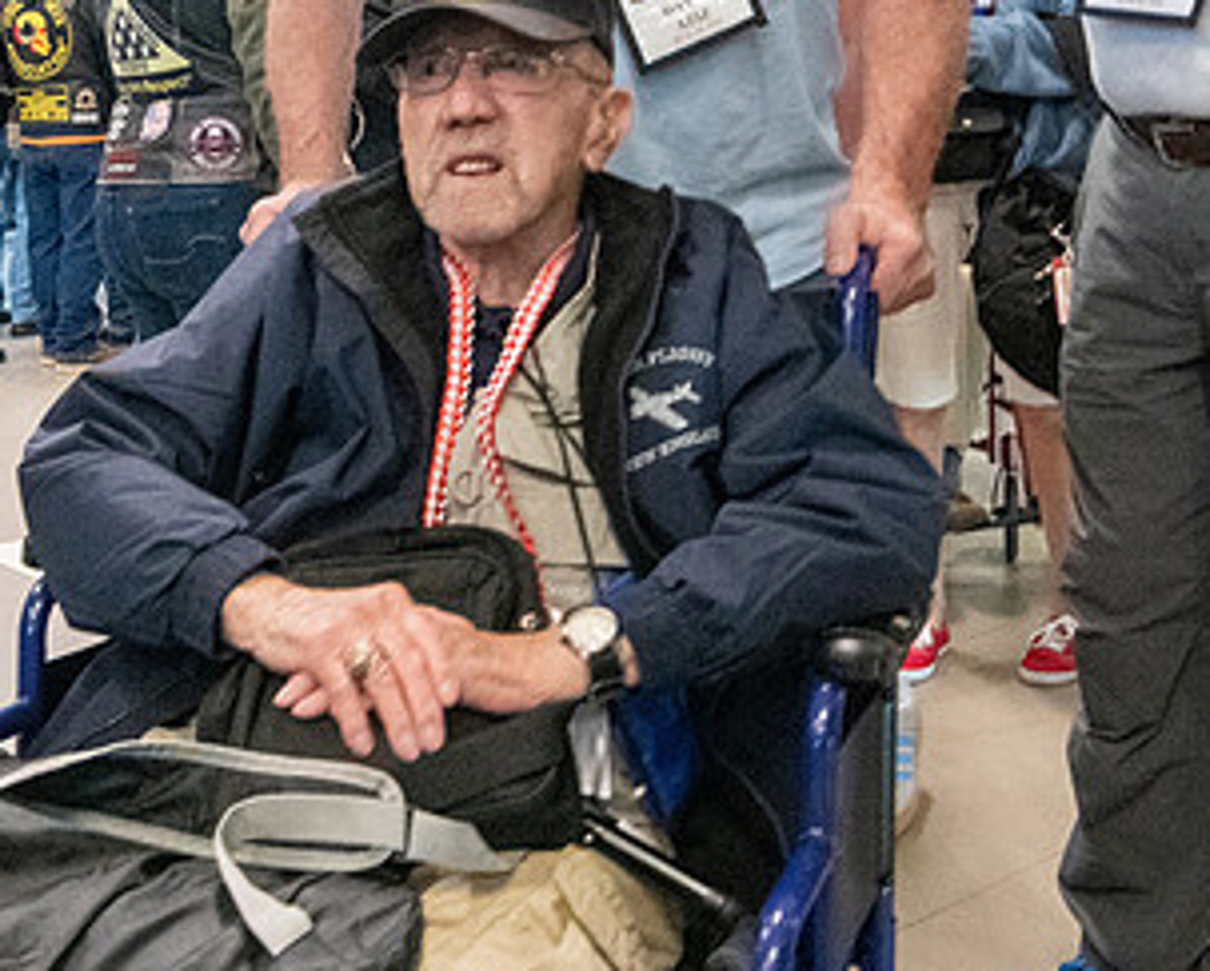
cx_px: 215
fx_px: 1721
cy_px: 248
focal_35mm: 48
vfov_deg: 31.0
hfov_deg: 37.2
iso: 8000
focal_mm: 15
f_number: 7.1
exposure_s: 1/60
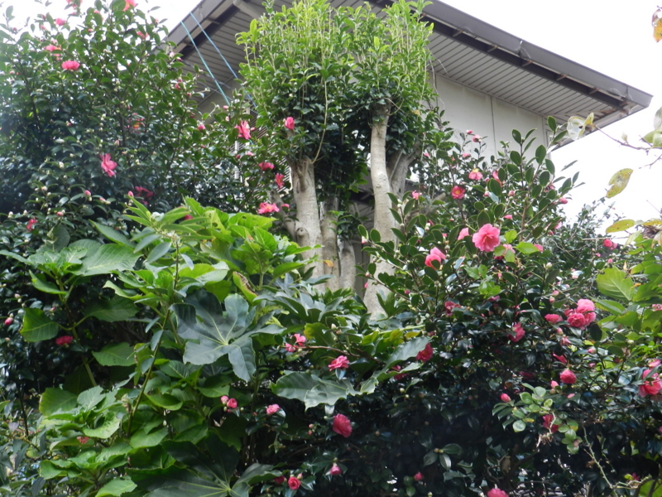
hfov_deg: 41.2
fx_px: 880
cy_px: 248
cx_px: 331
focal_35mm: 46
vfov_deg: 31.5
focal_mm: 8.1
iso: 160
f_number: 4.2
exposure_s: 1/80
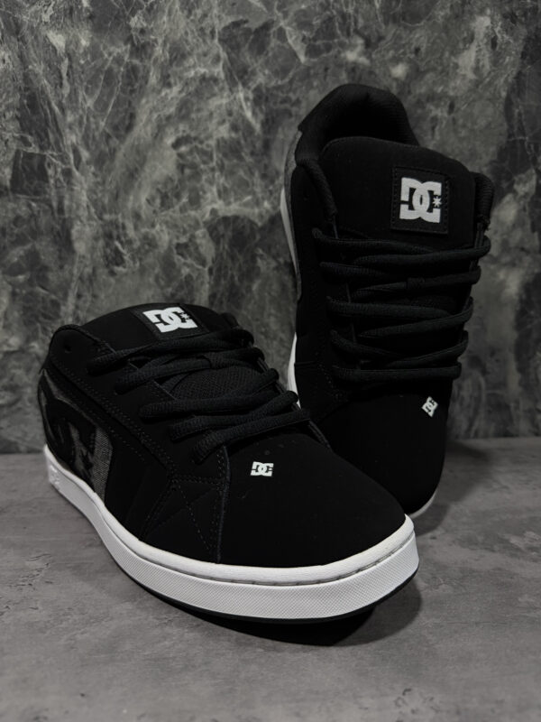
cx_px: 270
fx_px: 500
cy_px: 361
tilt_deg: -9.3
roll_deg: -1.7
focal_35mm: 24
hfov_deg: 56.8
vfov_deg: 71.6
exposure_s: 1/60
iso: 500
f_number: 1.78
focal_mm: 6.76
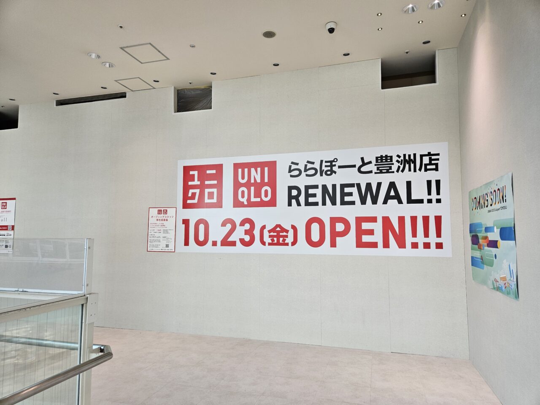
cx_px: 270
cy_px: 202
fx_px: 359
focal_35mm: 23
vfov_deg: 58.9
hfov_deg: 73.9
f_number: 1.8
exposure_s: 1/100
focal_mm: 5.4
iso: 64
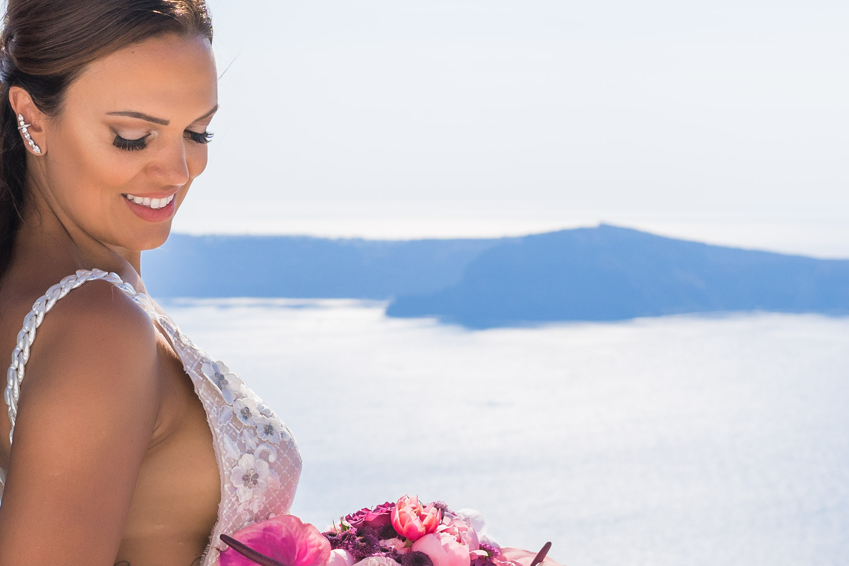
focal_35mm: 102
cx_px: 266
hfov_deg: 19.9
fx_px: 2405
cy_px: 254
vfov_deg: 13.4
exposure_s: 1/4000
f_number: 5
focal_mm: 35
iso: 400
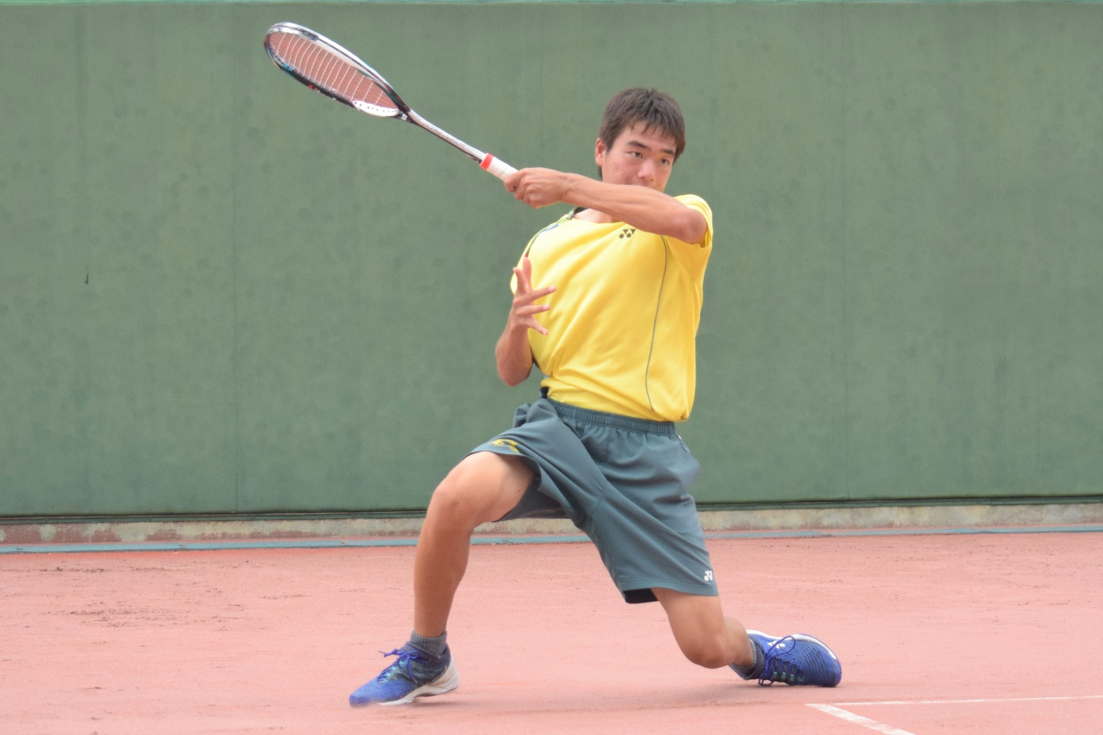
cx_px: 552
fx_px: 2987
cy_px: 368
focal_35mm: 98
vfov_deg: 14.0
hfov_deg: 20.9
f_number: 4.5
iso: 1250
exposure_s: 1/2500
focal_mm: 65
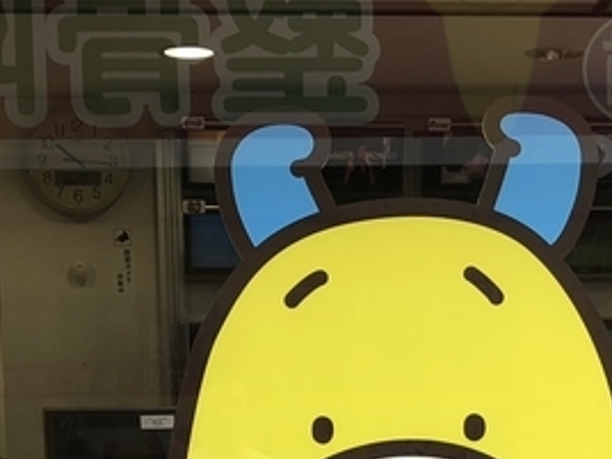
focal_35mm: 107
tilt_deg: -6.1
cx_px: 388
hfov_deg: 18.3
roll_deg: +0.6
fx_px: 1892
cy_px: 681
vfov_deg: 13.1
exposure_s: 1/124
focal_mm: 4
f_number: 1.8
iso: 20
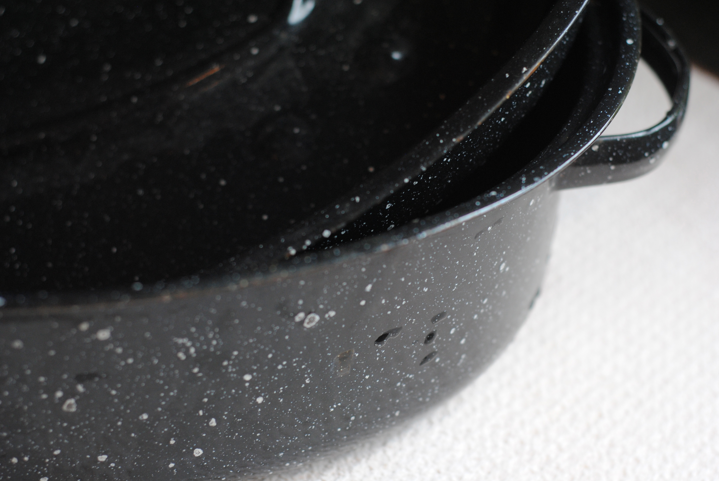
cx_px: 362
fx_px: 1520
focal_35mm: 76
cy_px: 238
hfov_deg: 26.6
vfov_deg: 18.0
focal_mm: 50
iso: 400
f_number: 2.8
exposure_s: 1/30
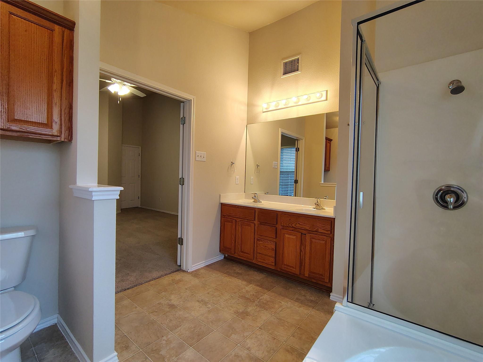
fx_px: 223
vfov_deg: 78.1
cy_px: 181
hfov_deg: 94.5
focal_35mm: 16
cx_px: 242
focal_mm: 2.13
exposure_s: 1/60
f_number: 2.2
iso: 356
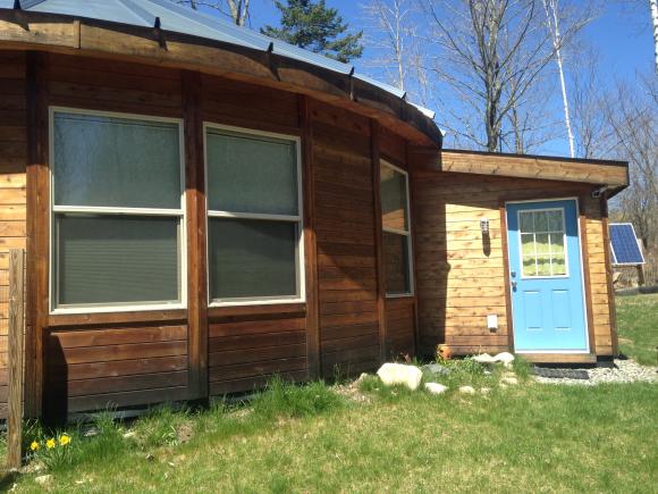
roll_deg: +0.8
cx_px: 329
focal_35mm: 33
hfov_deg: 55.4
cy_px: 247
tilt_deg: +3.1
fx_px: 627
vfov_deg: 42.9
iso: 50
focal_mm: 4.12
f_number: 2.4
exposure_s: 1/775
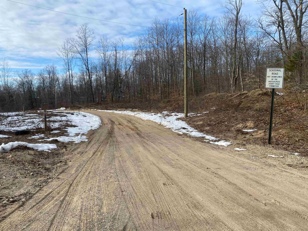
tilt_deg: -4.8
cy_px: 116
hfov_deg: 67.3
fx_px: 231
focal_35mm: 26
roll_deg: +1.4
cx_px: 154
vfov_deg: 53.1
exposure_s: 1/1996
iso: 32
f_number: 1.8
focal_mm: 4.25
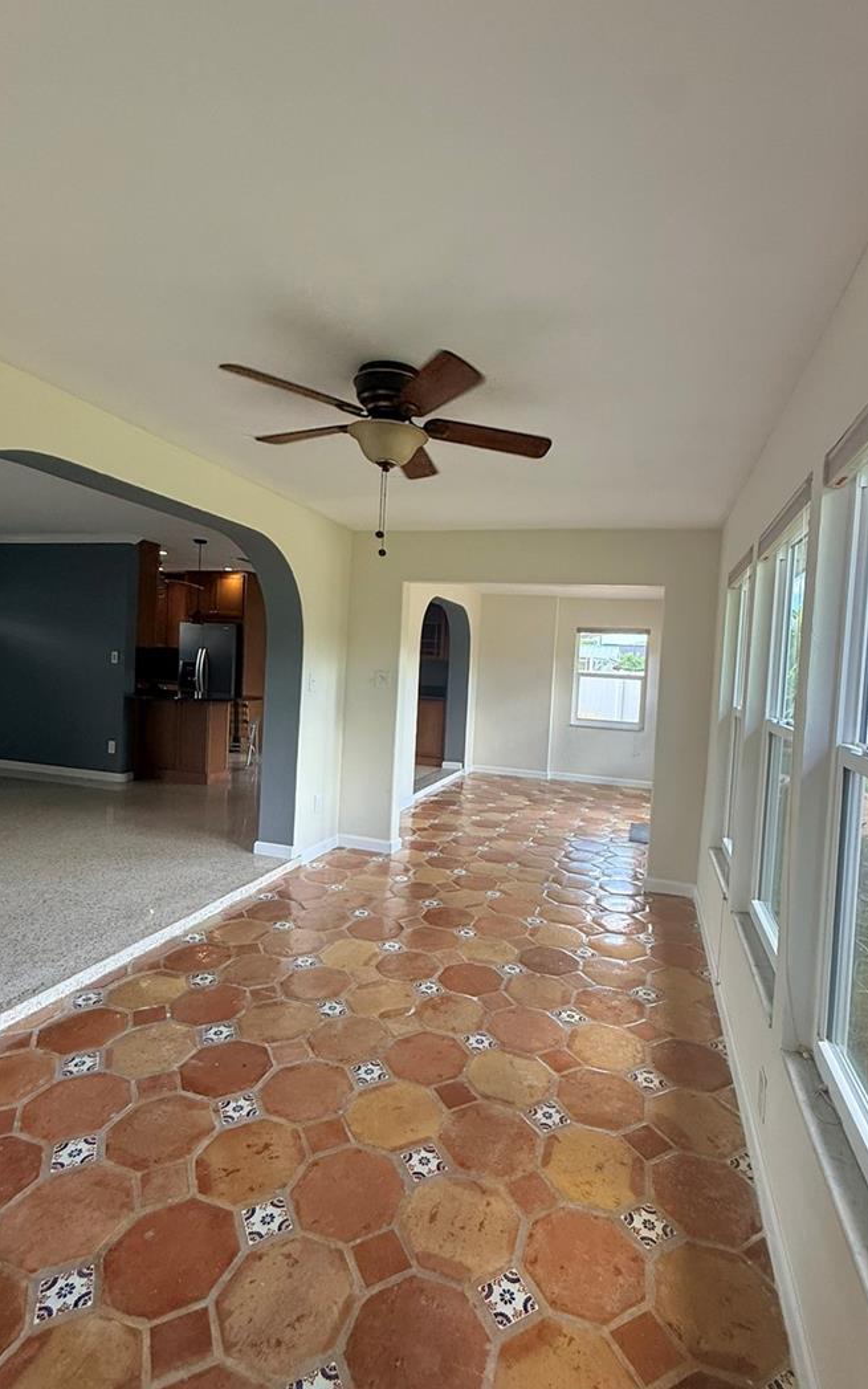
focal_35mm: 17
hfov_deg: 67.9
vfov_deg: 94.4
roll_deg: -3.9
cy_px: 689
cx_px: 466
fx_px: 643
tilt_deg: -0.7
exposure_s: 1/99
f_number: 2.2
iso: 125
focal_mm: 2.22
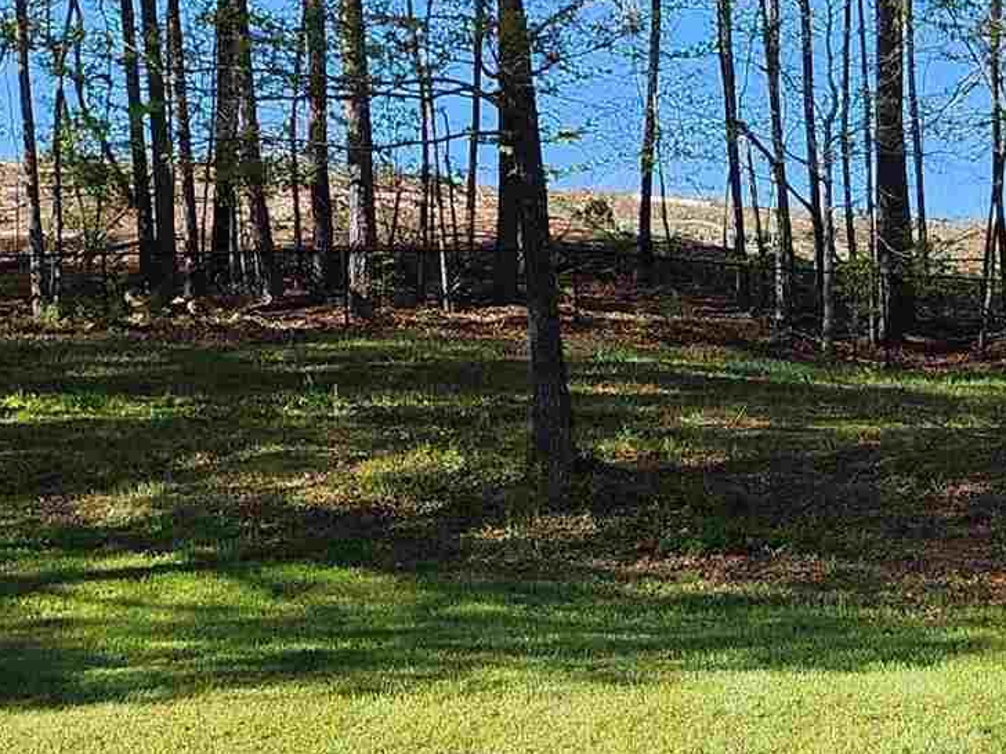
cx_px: 1322
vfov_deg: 15.0
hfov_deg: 18.7
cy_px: 760
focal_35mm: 97
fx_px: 2819
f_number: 1.8
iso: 12
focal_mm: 6.4
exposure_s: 1/496
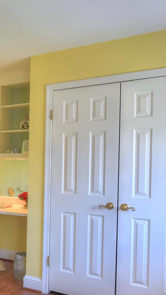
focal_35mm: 43
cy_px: 171
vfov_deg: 47.2
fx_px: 336
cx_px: -53
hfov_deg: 24.1
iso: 1000
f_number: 7.1
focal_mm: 20
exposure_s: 1/15
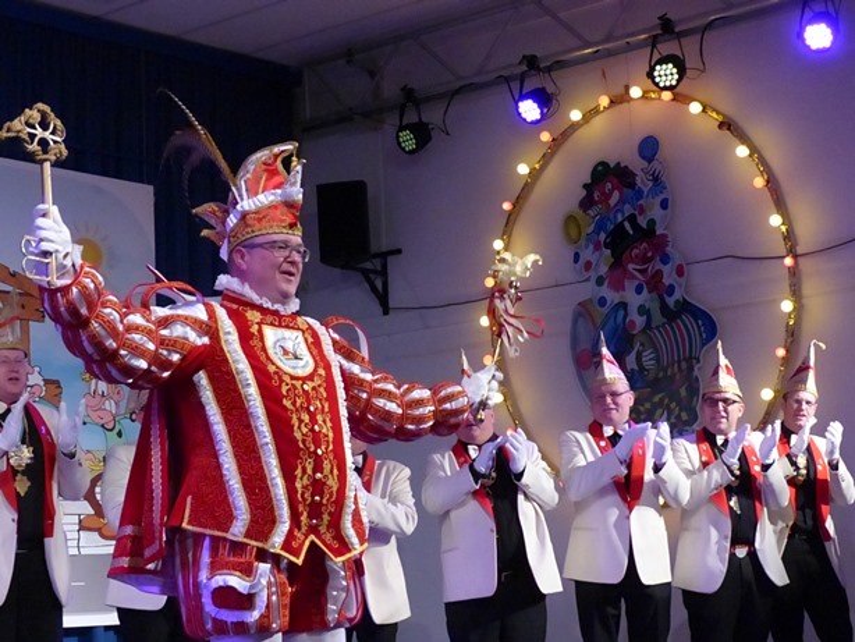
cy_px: 321
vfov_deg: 19.7
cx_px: 428
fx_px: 1853
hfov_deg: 26.0
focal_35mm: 75
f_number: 4
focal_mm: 13.5
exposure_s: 1/250
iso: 1600
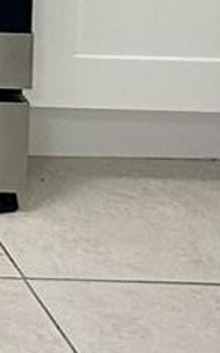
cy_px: -667
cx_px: -1016
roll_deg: +0.2
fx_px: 2125
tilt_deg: -6.6
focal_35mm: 221
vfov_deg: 8.2
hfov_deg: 4.6
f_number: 1.78
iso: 125
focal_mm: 6.86
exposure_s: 1/120
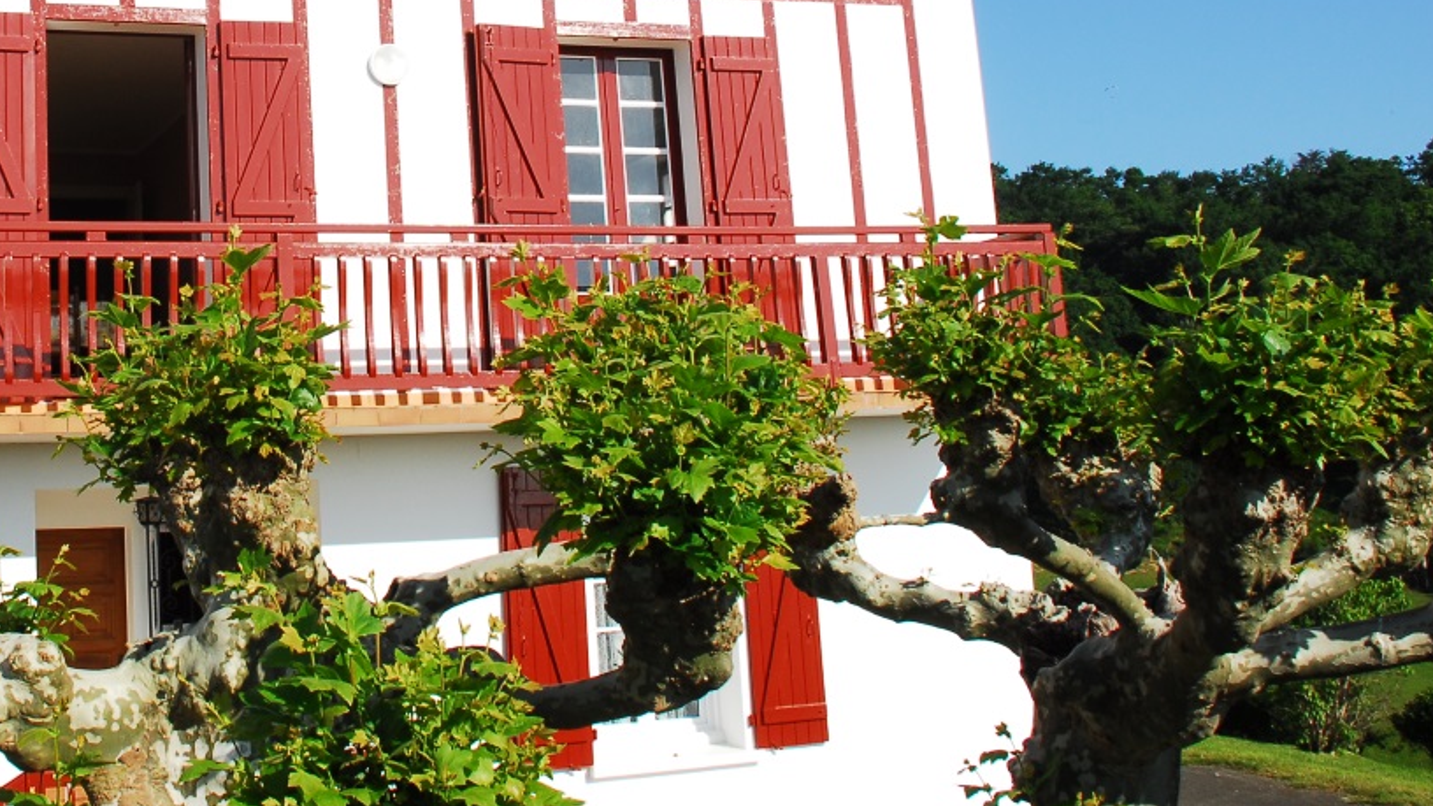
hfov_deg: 39.7
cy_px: 107
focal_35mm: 50
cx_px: 290
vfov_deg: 23.4
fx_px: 1900
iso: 200
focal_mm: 18
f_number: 9
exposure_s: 1/250
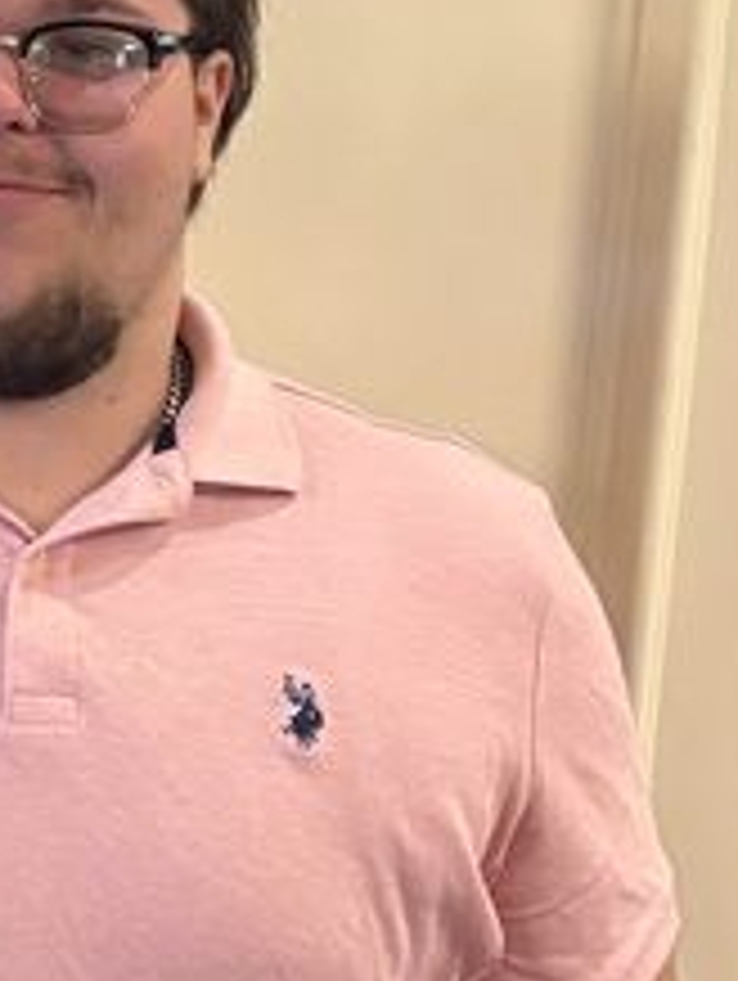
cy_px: 666
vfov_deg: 16.1
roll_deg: -0.3
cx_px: -634
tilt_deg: -13.4
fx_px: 3461
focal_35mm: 122
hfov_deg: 11.2
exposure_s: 1/60
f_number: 1.6
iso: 400
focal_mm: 5.96
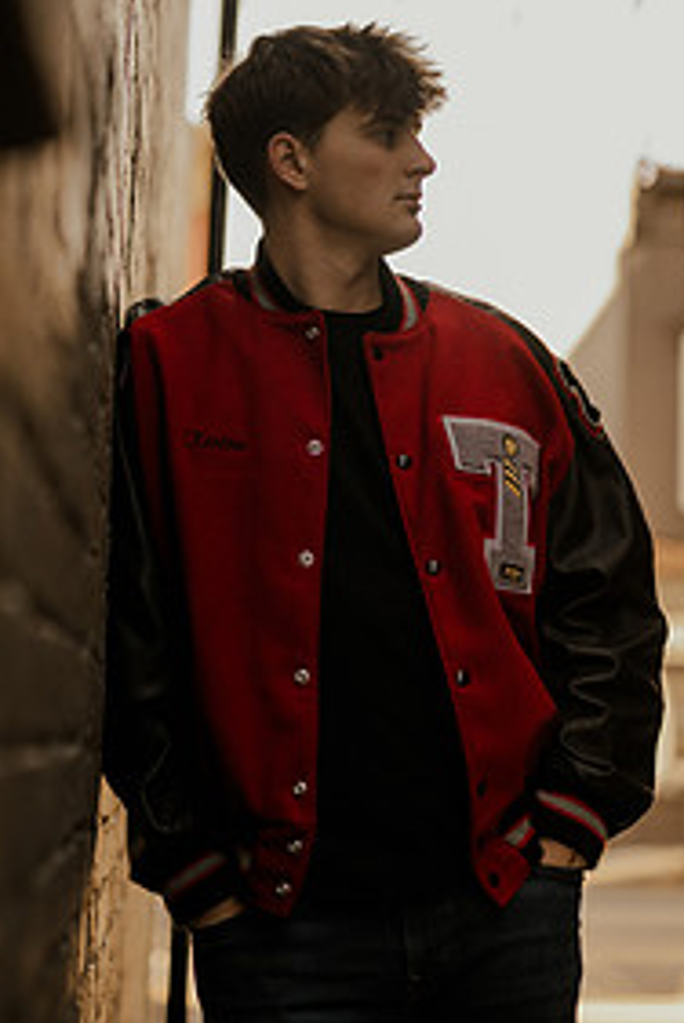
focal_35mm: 80
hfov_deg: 17.1
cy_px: 455
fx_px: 2274
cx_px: 313
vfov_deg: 25.3
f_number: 1.8
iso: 200
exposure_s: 1/400
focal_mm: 50
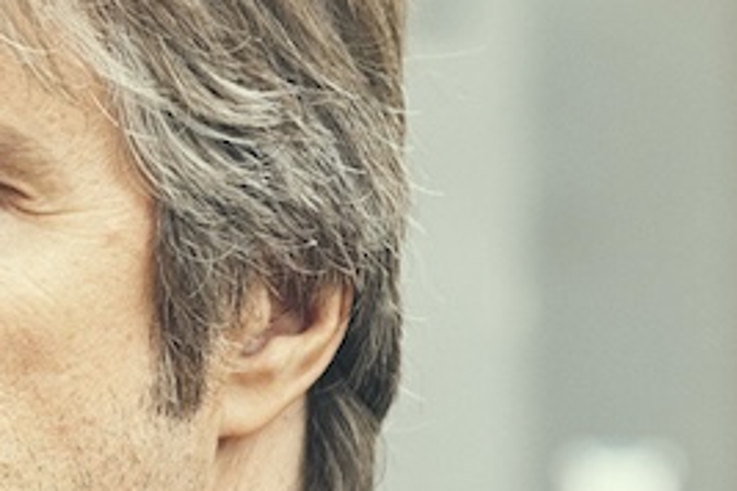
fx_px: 11484
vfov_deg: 2.5
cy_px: 330
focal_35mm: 561
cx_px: -293
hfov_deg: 3.7
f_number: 5
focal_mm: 125
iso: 320
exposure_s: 1/125
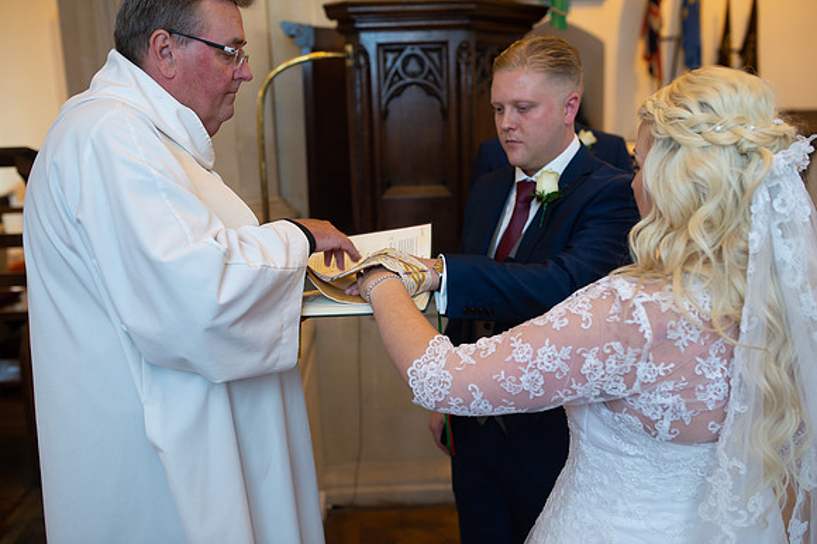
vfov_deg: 37.8
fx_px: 794
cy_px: 272
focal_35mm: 35
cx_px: 408
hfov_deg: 54.5
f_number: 2.8
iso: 500
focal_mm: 35
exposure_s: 1/160
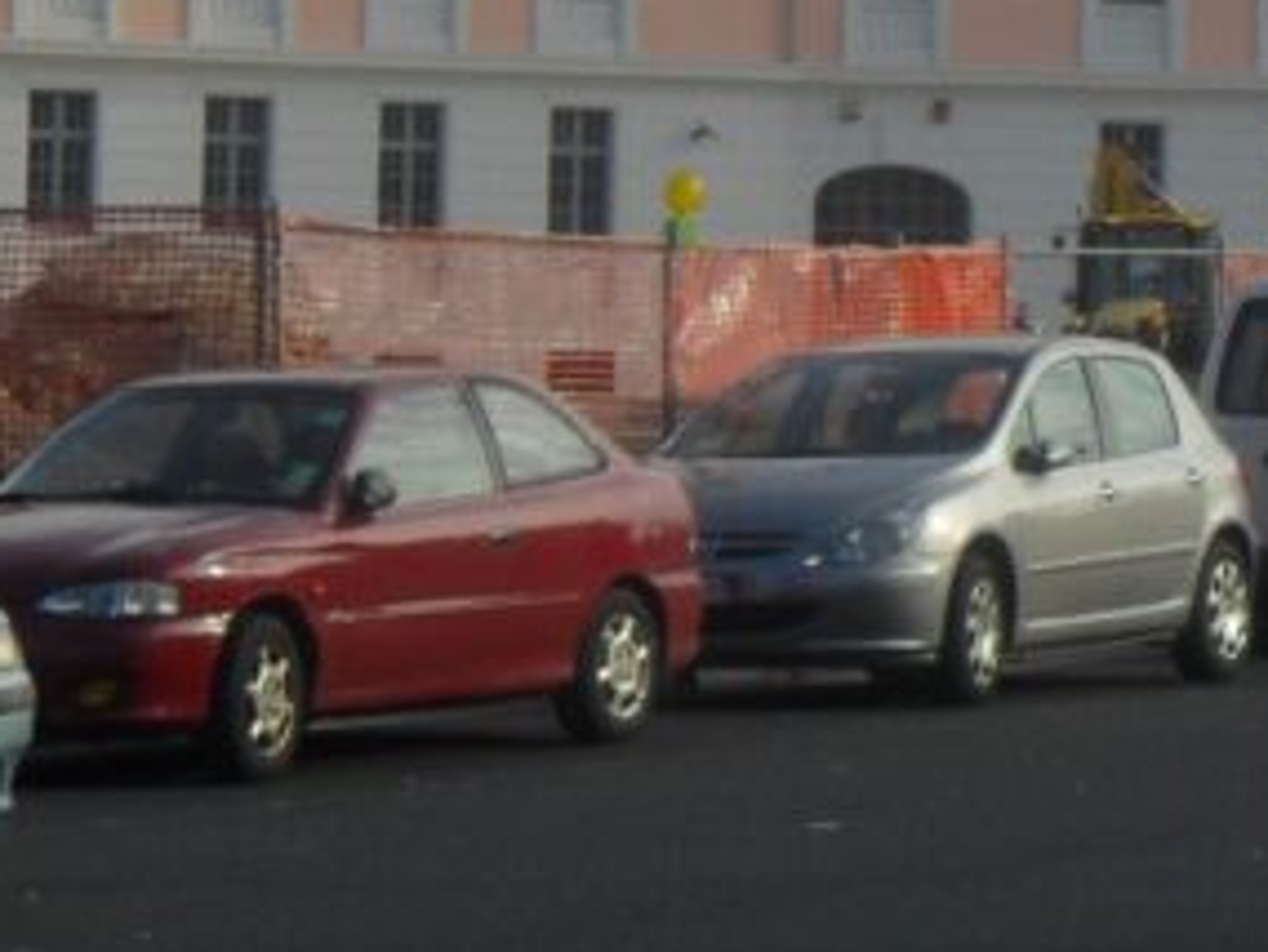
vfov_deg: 7.9
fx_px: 6853
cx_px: 1041
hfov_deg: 10.5
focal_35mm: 187
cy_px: -231
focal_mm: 9.3
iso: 80
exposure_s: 1/350
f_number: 5
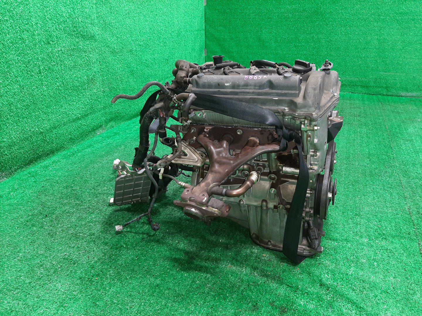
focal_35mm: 26
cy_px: 158
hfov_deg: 67.3
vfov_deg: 53.1
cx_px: 211
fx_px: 317
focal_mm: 3.93
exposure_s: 1/33
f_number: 1.7
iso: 180
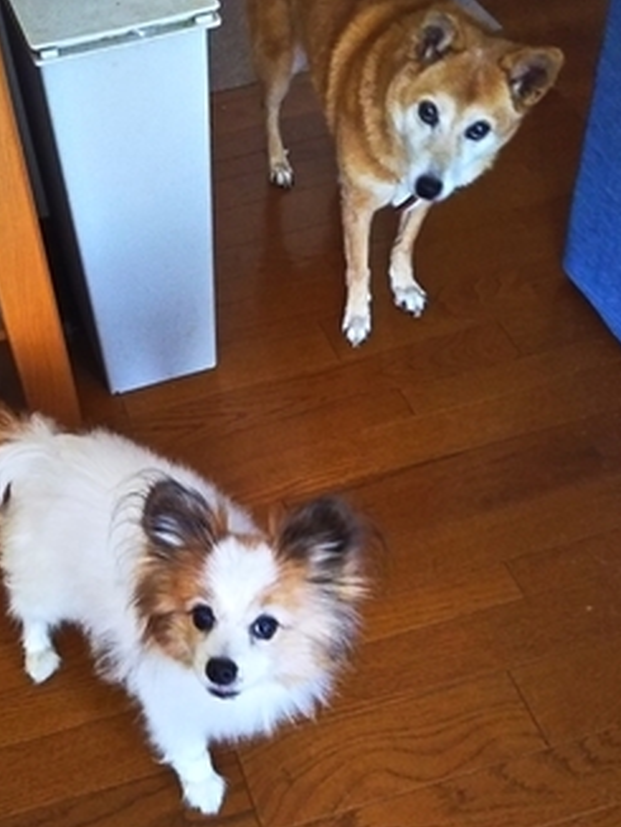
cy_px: 436
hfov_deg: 31.1
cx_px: 169
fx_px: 1099
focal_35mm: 46
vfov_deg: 41.2
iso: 640
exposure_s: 1/9
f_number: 2.2
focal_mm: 4
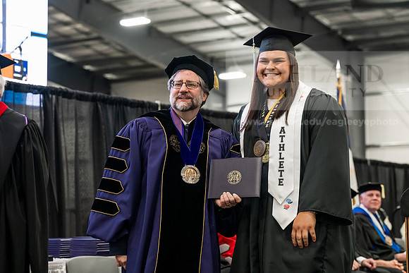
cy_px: 136
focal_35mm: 86
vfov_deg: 15.9
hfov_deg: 23.6
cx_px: 204
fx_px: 977
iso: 4000
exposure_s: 1/200
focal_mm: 86
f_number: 4.5
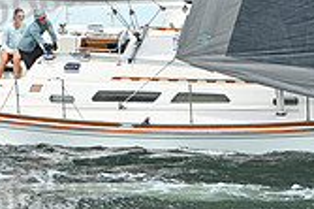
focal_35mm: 296
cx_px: 254
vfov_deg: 4.6
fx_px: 2579
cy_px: -120
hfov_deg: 7.0
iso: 250
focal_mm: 85
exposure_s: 1/1000
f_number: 5
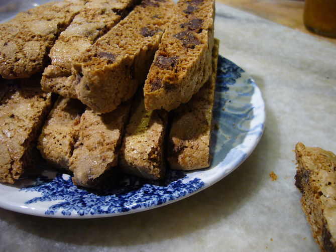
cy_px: 126
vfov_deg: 40.7
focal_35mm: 35
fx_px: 340
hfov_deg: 52.6
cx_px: 168
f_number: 2.8
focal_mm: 5.8
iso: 200
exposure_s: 1/15
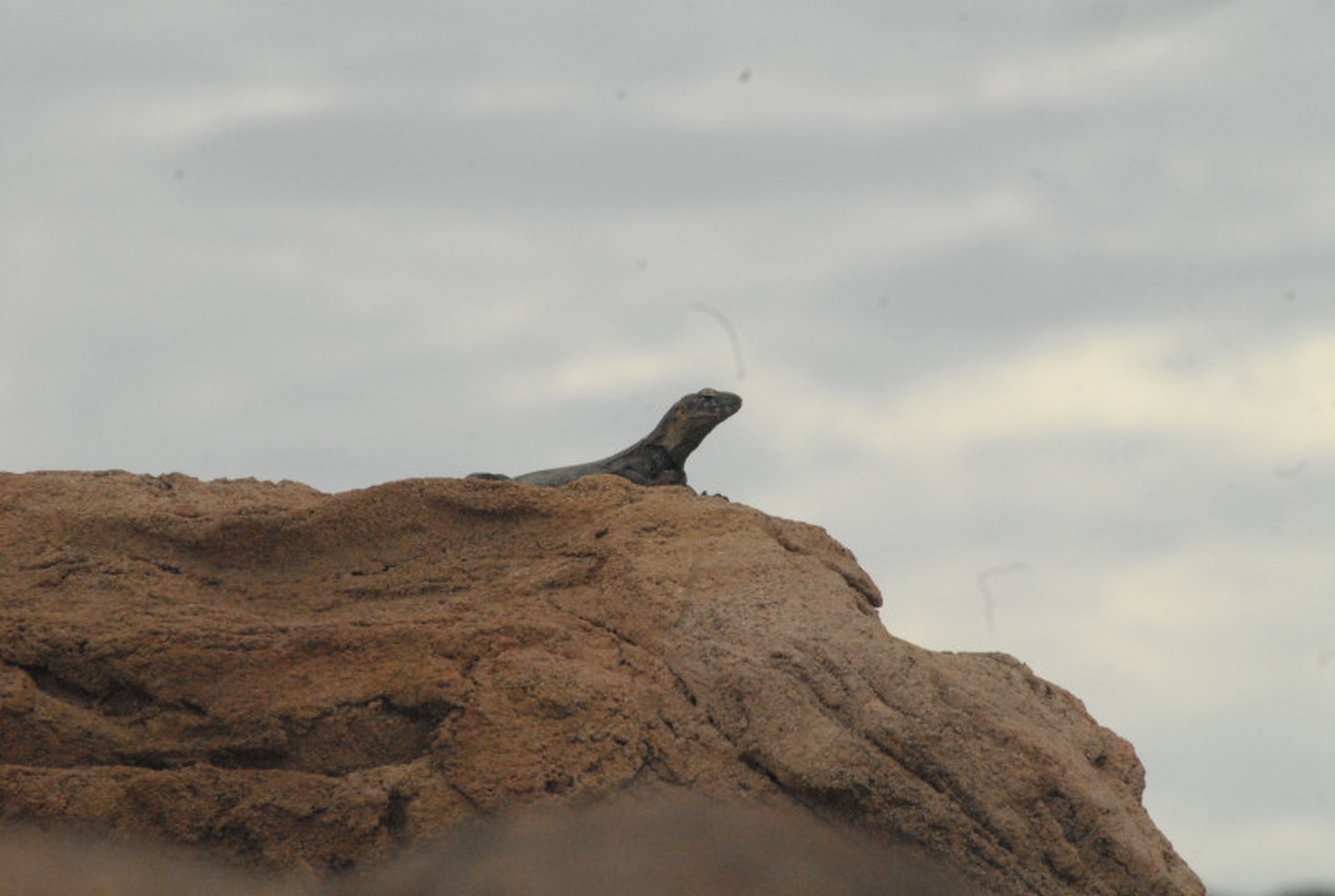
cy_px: 448
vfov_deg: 3.1
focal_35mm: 450
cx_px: 668
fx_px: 16722
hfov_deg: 4.6
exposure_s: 1/1250
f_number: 18
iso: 1600
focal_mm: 300
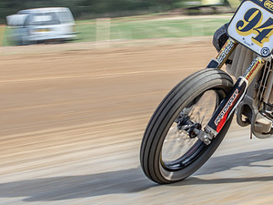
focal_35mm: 236
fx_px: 1861
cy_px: 35
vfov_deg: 6.3
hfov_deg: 8.4
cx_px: 199
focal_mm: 60
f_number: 10
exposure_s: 1/125
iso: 125
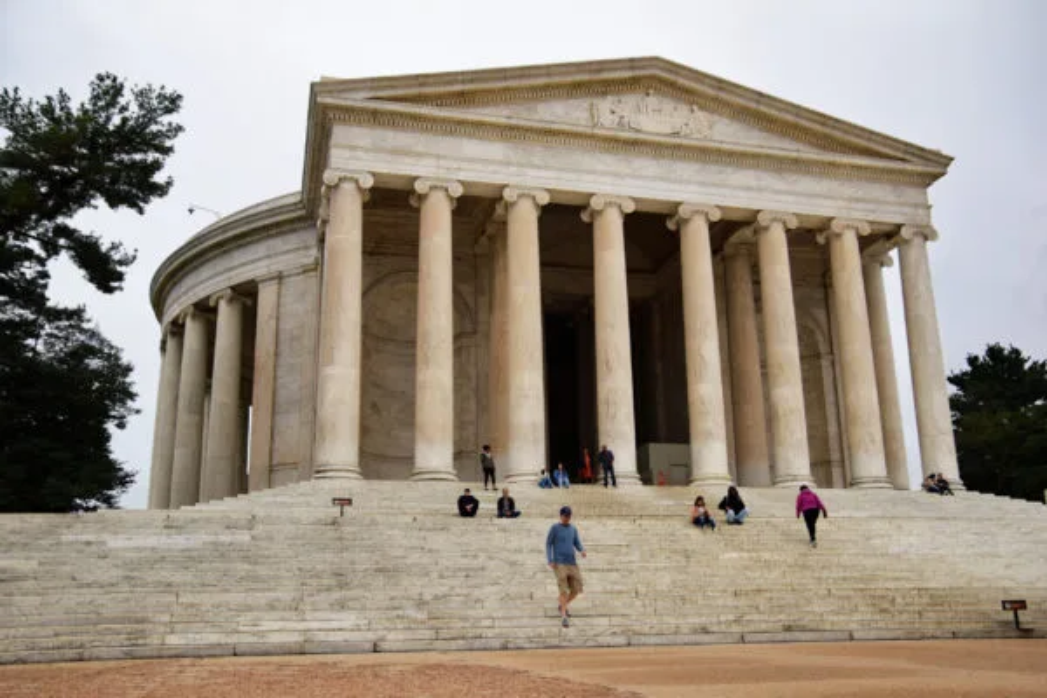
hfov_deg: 57.2
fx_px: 960
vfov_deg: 40.0
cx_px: 524
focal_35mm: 33
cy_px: 349
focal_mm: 22
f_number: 5.6
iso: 400
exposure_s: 1/125
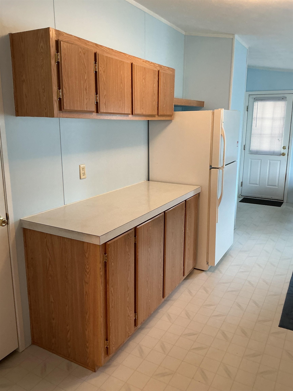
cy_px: 196
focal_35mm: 29
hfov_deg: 48.2
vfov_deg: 61.7
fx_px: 327
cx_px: 146
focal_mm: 3
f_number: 1.8
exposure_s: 1/60
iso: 100
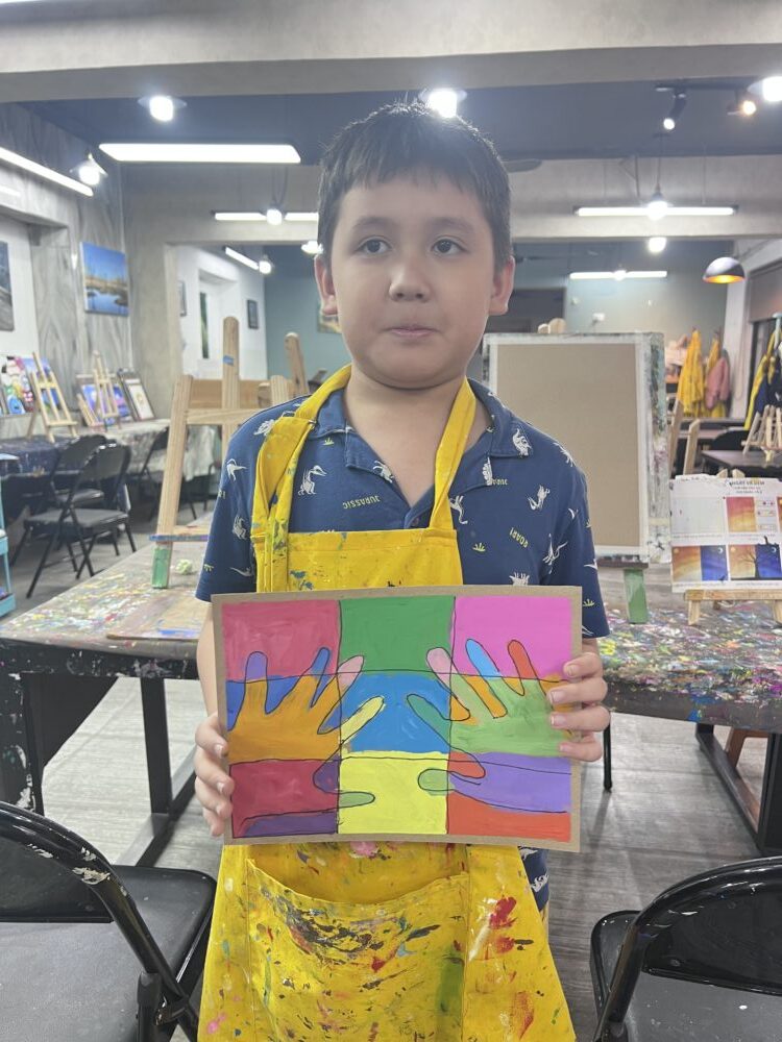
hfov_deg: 53.1
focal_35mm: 26
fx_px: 783
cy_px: 521
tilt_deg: -11.6
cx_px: 391
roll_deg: -0.6
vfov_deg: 67.3
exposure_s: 1/50
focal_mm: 5.7
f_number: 1.5
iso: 125
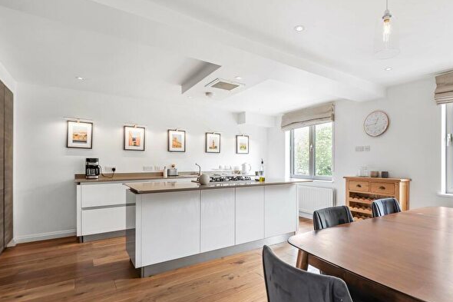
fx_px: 239
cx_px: 263
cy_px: 165
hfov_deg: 86.2
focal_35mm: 19
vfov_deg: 64.4
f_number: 8
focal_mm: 16
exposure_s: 1/20
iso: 500
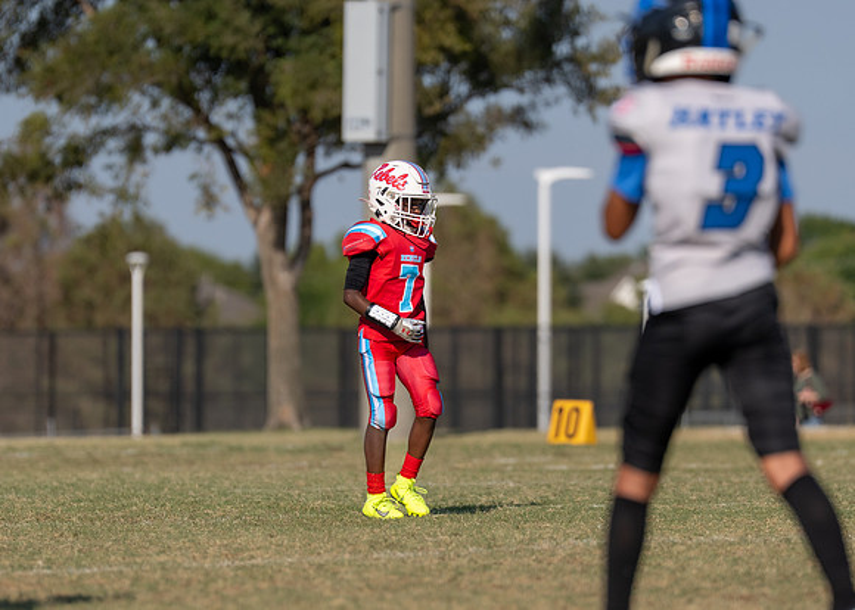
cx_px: 427
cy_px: 334
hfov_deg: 5.9
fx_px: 8327
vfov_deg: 4.2
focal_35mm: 343
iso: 100
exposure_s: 1/3200
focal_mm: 200
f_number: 3.2
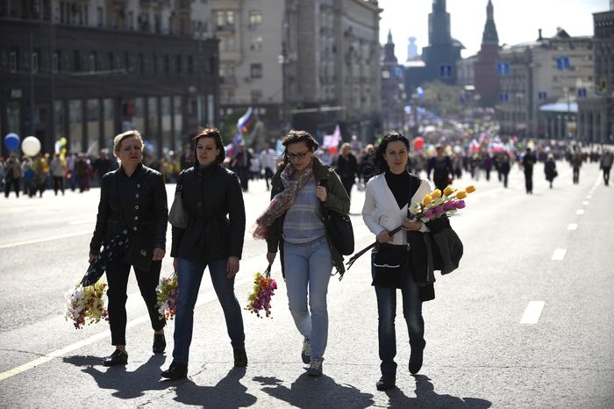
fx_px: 1619
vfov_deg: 14.4
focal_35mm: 95
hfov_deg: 21.5
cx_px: 307
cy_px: 204
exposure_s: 1/640
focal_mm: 95
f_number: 2.8
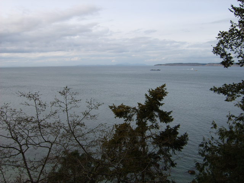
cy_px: 92
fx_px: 247
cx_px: 122
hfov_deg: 52.6
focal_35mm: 35
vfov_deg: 40.7
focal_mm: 5.8
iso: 50
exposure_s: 1/180
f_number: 5.8
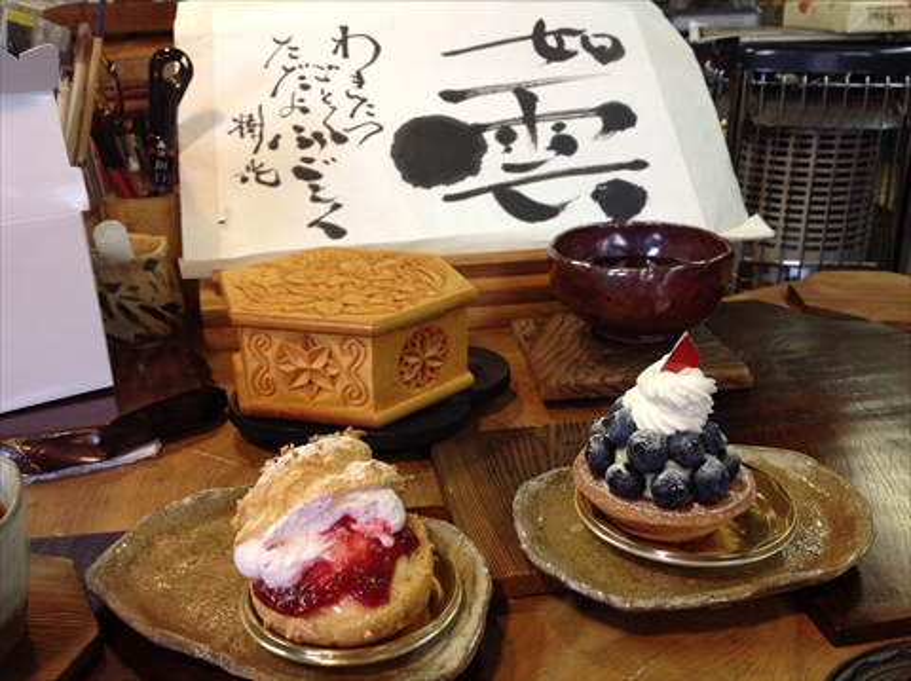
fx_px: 920
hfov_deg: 52.7
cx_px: 456
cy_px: 340
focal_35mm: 35
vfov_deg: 40.6
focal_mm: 4.28
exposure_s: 1/15
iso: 50
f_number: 2.4
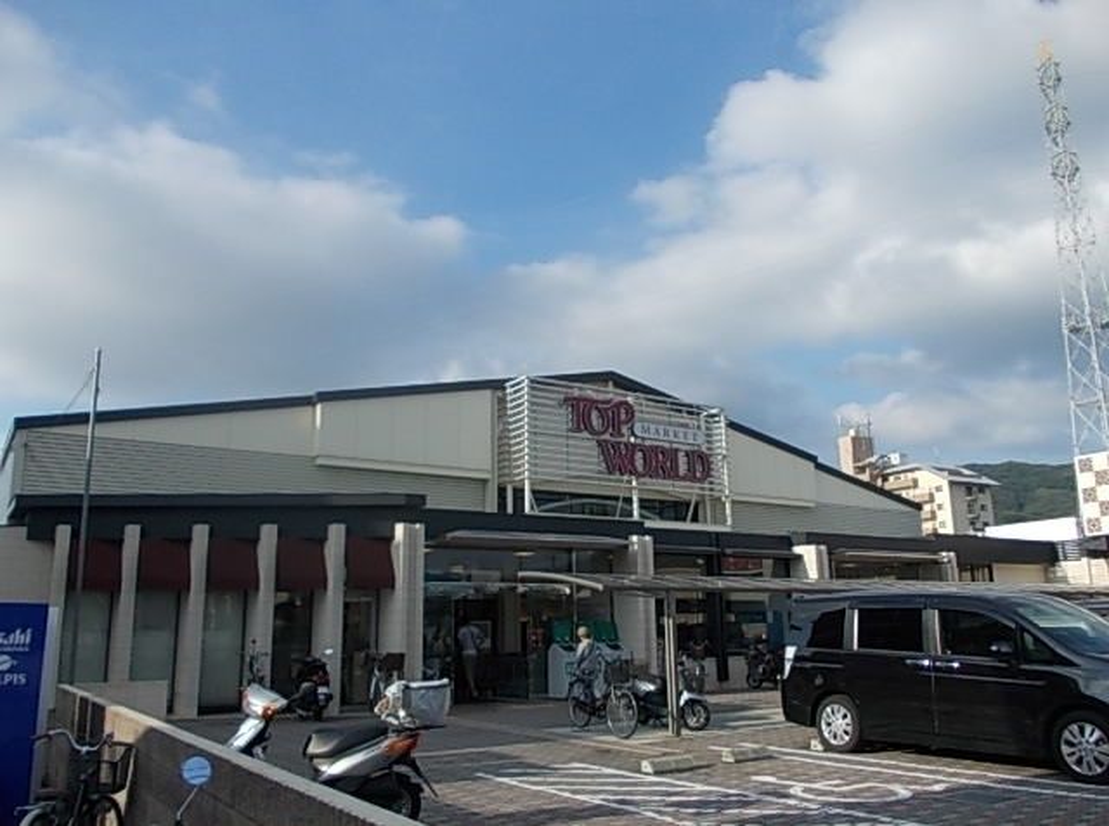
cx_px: 554
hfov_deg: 63.6
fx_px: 895
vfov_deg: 49.6
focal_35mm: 28
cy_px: 413
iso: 80
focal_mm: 4
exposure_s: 1/320
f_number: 5.4
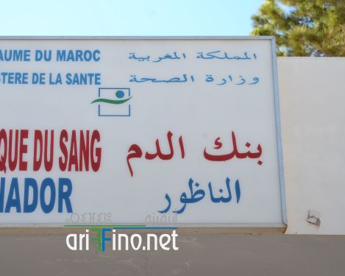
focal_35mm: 106
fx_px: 1078
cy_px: 129
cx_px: 123
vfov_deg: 14.6
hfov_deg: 18.1
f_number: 7.1
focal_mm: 55
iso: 100
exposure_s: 1/200
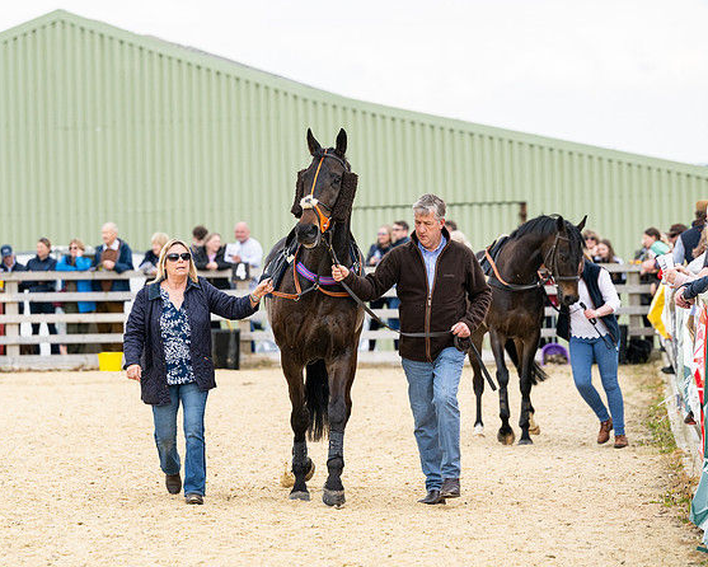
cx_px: 286
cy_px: 222
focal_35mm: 215
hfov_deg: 9.0
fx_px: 4507
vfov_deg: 7.2
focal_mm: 155
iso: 400
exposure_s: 1/2000
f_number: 4
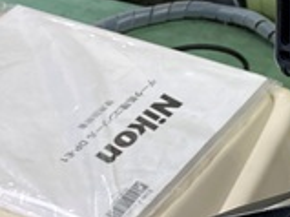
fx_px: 946
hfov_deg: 15.4
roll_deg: -1.6
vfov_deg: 13.1
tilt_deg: -38.0
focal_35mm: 113
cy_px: 73
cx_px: 492
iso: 80
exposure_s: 1/120
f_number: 1.8
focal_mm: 3.99
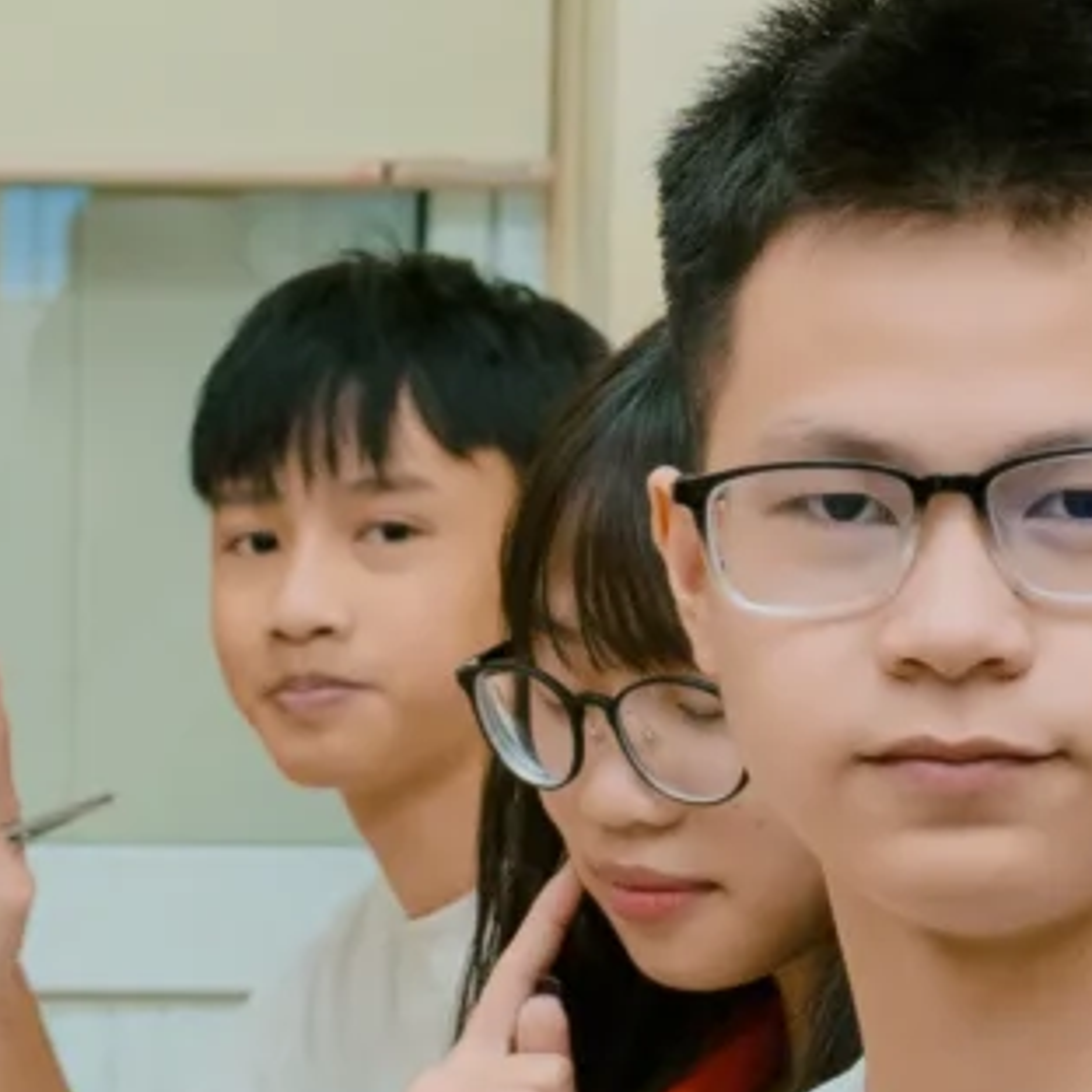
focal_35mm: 202
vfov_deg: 8.5
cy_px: 1444
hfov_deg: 8.5
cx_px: -284
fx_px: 7209
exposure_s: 1/250
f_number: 4
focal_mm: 29
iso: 1000
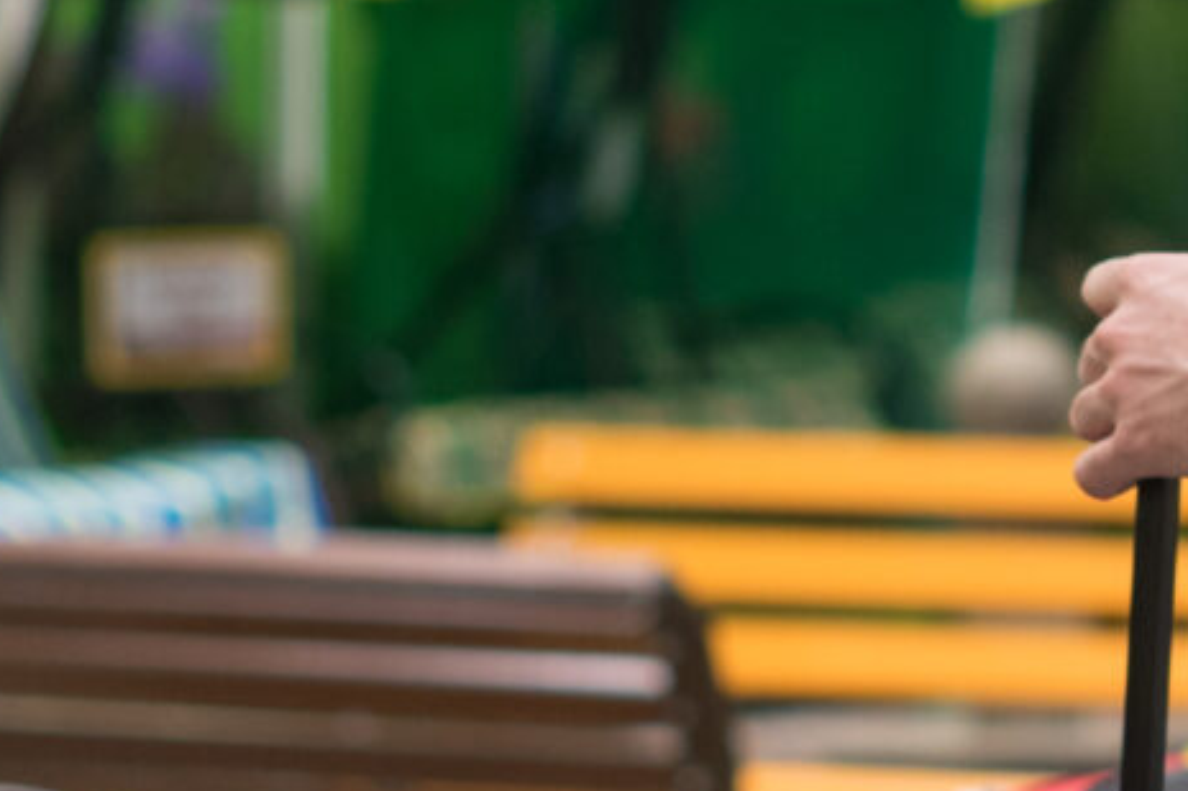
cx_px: 1744
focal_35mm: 276
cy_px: 454
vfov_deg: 5.0
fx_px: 9104
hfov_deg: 7.3
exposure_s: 1/125
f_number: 2.2
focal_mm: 50
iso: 320
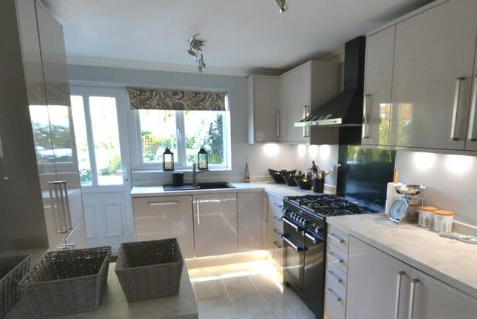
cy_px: 200
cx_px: 295
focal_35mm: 24
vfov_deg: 52.6
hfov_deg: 72.6
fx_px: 318
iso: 560
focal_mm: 10
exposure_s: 1/60
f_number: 3.5
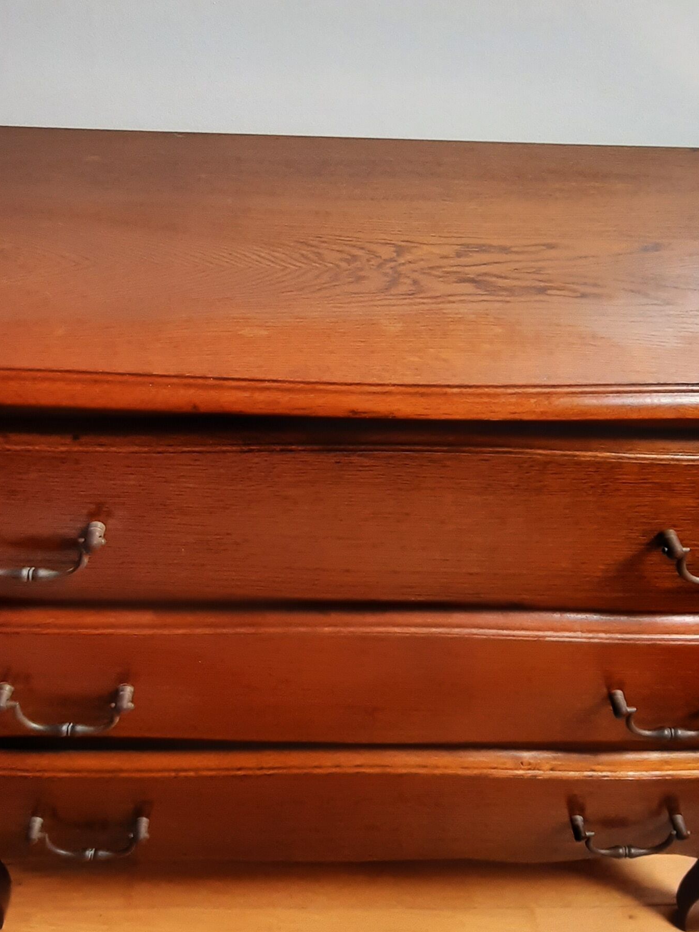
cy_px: 298
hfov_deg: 48.2
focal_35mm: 29
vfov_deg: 60.0
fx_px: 781
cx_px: 362
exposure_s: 1/100
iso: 50
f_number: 2.2
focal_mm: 1.74
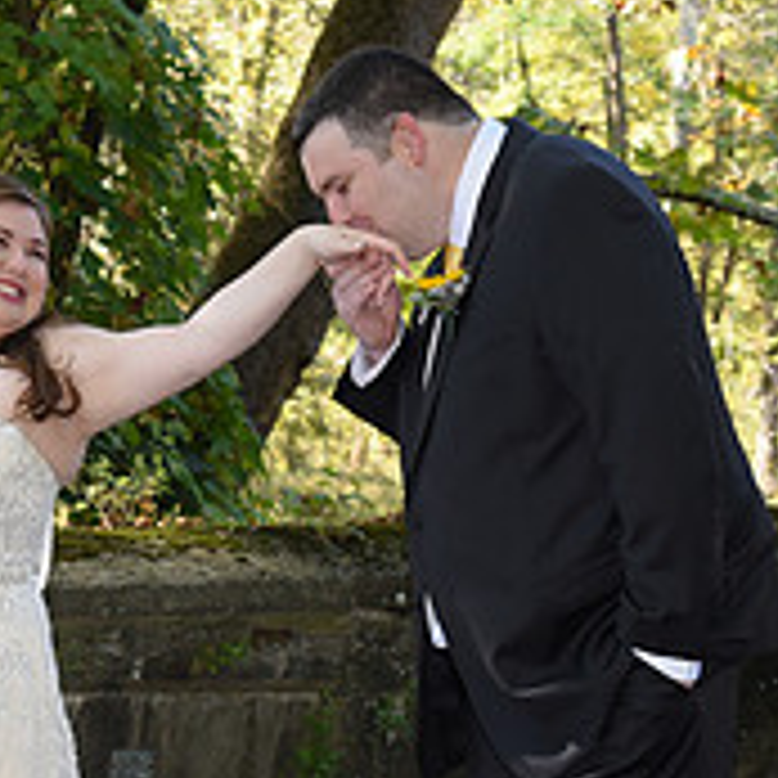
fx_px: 3484
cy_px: 686
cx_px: 144
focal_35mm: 137
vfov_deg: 12.7
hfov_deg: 12.7
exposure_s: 1/200
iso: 640
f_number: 5.6
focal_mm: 48
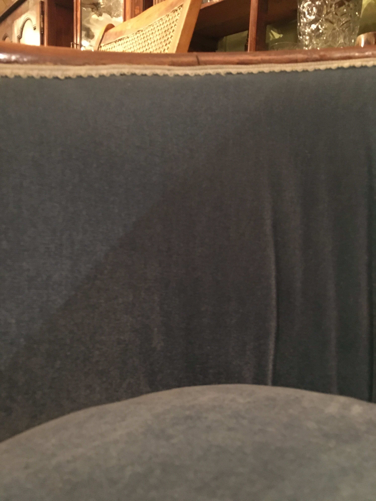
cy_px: 250
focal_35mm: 29
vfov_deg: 61.7
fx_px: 420
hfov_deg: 48.2
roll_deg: -3.3
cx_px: 188
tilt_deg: -8.1
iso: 500
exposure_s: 1/17
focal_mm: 4.15
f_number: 2.2
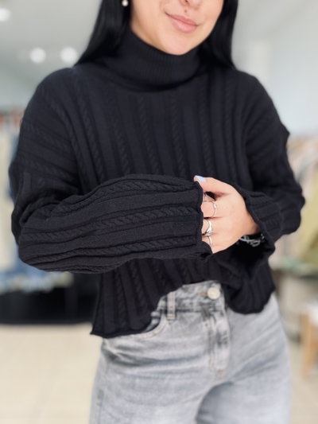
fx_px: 367
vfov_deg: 60.0
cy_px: 212
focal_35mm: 30
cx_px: 159
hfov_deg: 46.8
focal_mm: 2.71
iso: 80
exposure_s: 1/121
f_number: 1.9
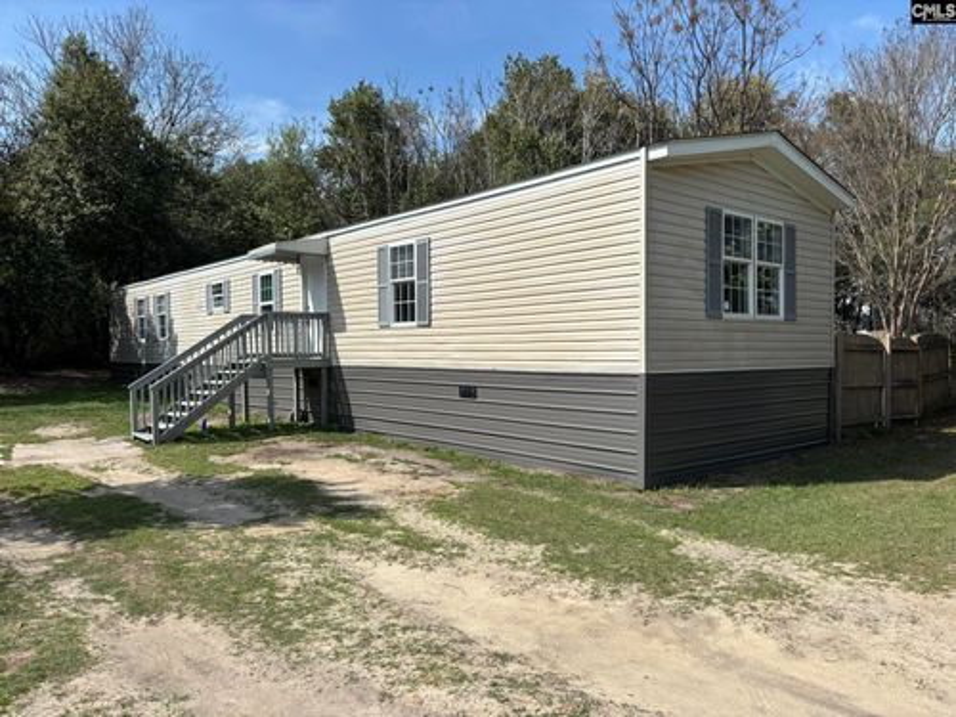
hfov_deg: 67.3
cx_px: 478
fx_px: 718
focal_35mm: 26
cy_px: 358
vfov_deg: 53.1
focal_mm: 5.96
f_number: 1.6
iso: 50
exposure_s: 1/4255
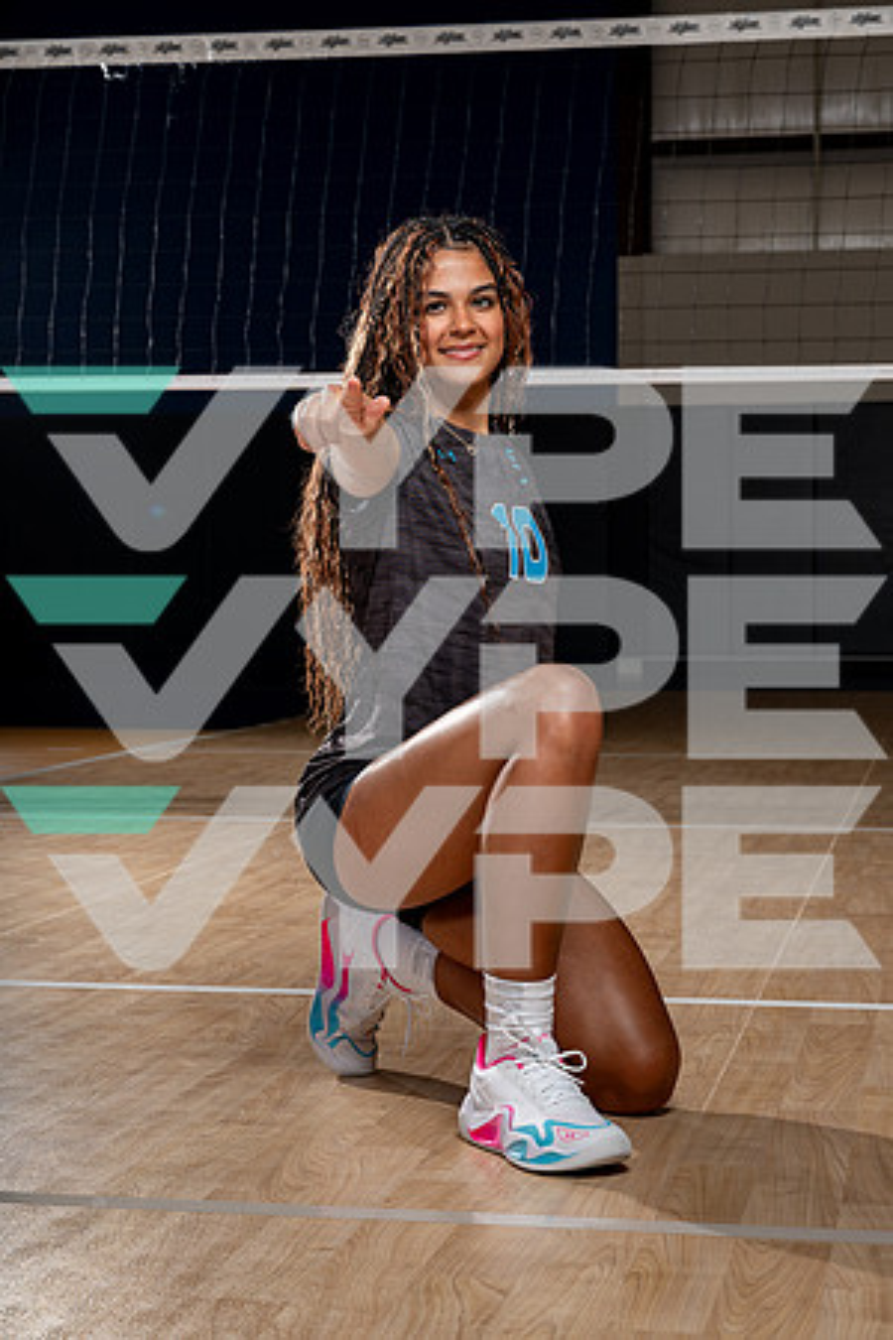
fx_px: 2604
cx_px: 446
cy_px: 670
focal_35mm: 70
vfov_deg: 28.8
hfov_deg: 19.5
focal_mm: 70
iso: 100
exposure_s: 1/250
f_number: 8
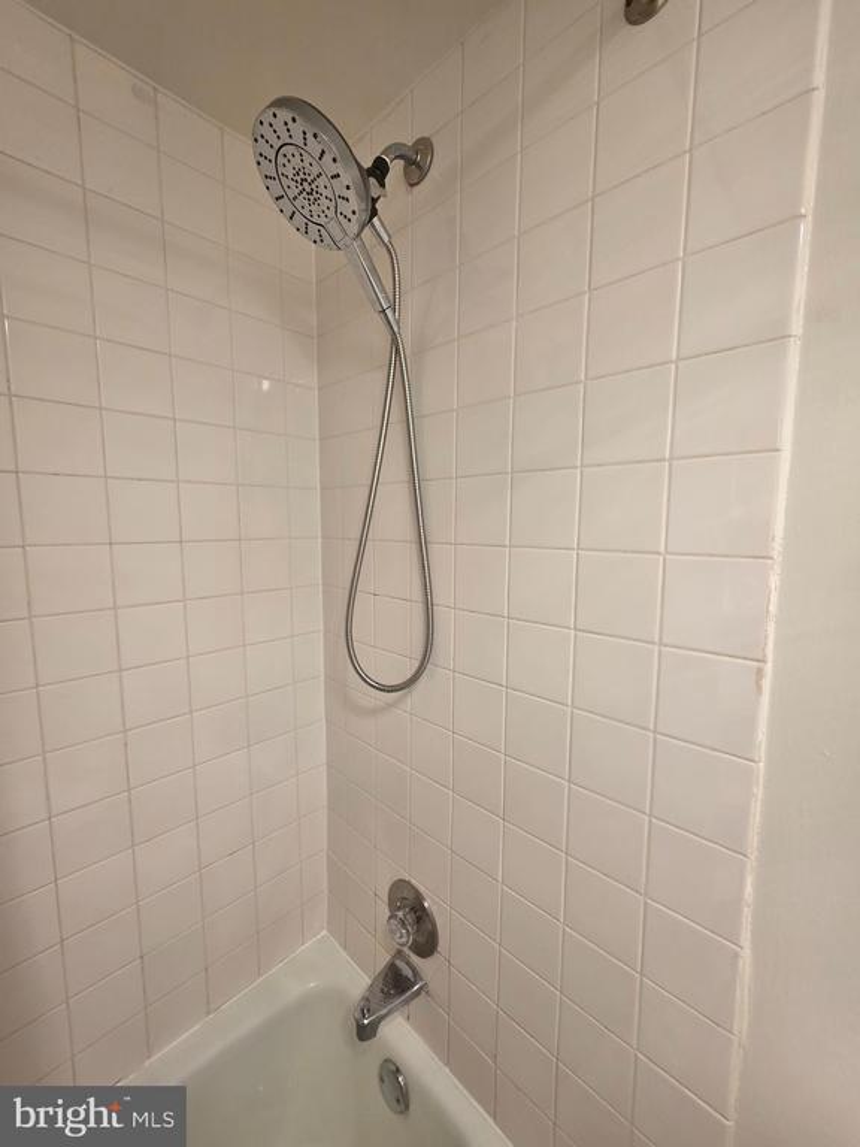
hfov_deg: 89.9
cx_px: 430
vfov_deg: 106.2
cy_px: 574
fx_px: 431
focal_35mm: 13
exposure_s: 1/120
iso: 160
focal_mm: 2.2
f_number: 1.9
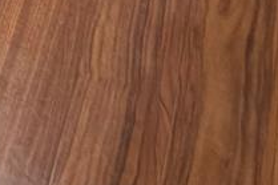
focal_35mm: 179
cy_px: -786
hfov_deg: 10.0
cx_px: -394
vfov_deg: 5.5
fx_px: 1381
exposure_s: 1/60
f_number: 1.78
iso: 200
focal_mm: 6.76
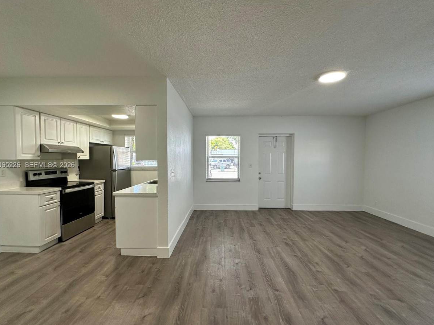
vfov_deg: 81.7
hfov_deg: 98.2
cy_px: 165
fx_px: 188
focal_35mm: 15
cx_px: 217
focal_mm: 2.22
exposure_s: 1/120
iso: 125
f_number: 2.2
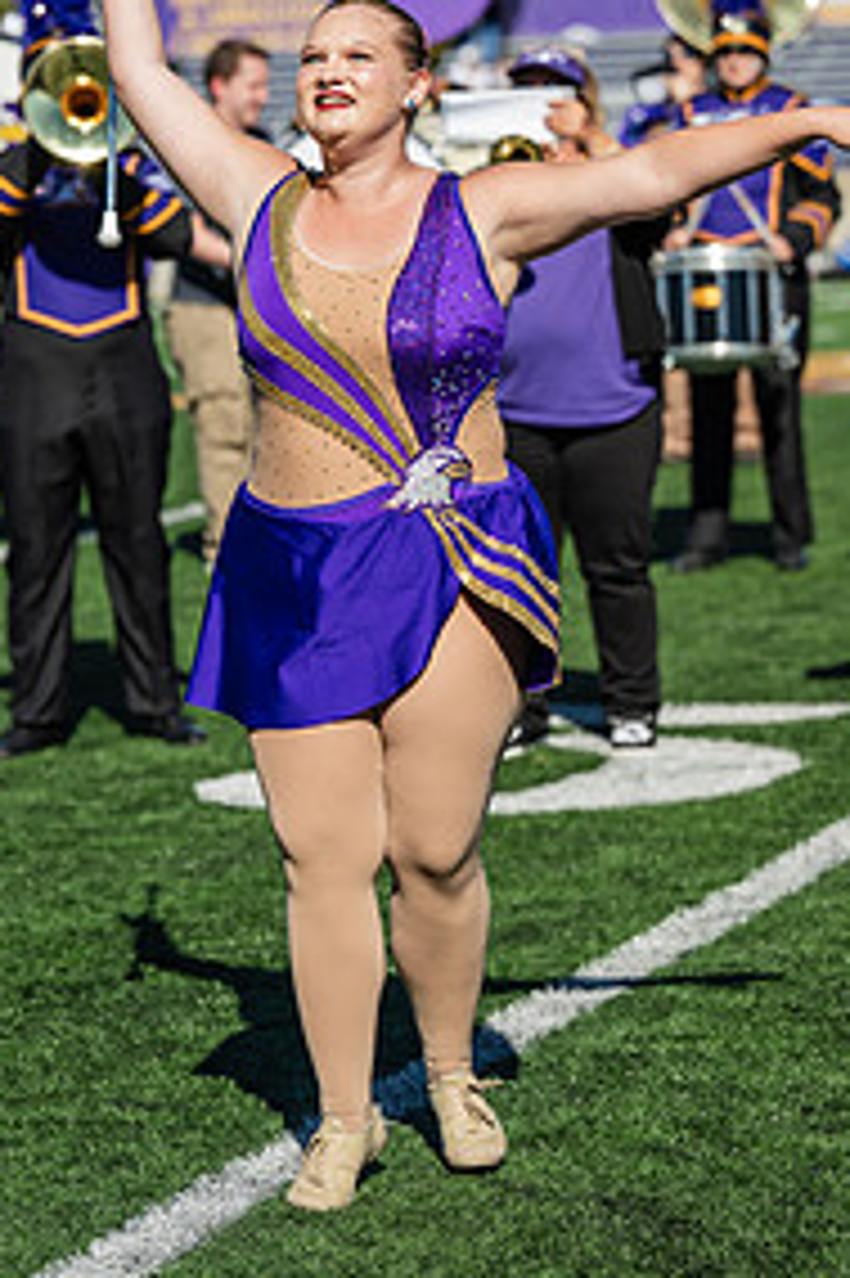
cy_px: 526
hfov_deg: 9.7
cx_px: 360
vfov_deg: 14.6
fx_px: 4999
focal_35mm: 141
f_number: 3.2
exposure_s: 1/1250
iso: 80
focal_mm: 89
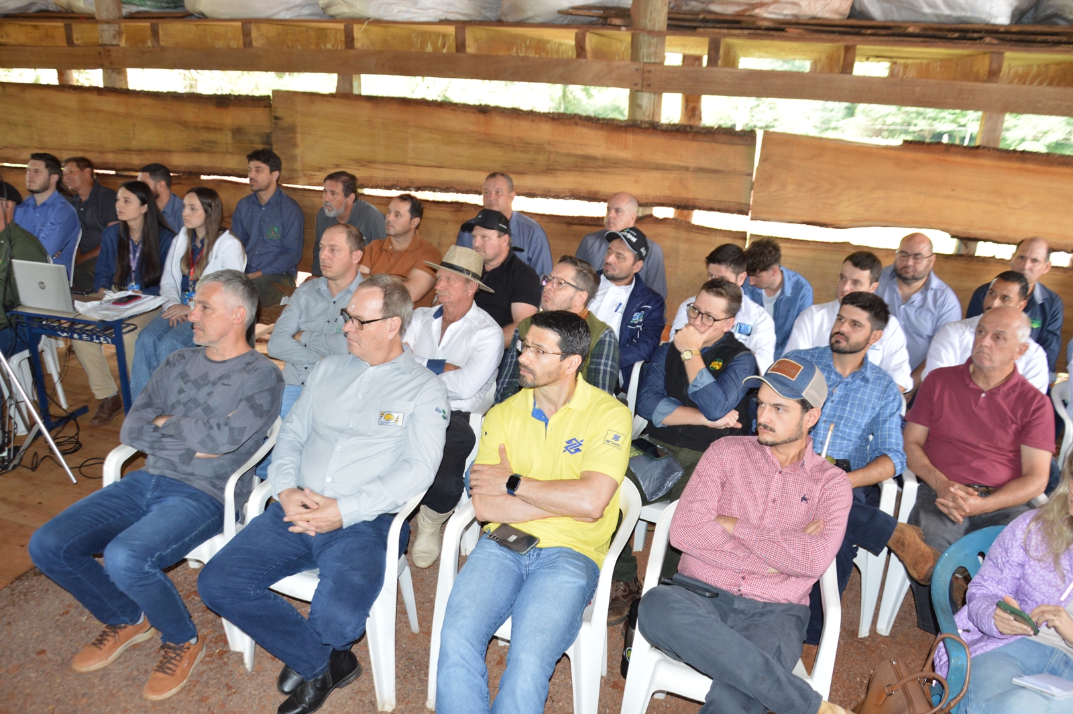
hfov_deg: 37.9
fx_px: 1563
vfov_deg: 25.7
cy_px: 357
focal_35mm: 52
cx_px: 536
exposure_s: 1/80
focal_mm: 35
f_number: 4.5
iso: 400
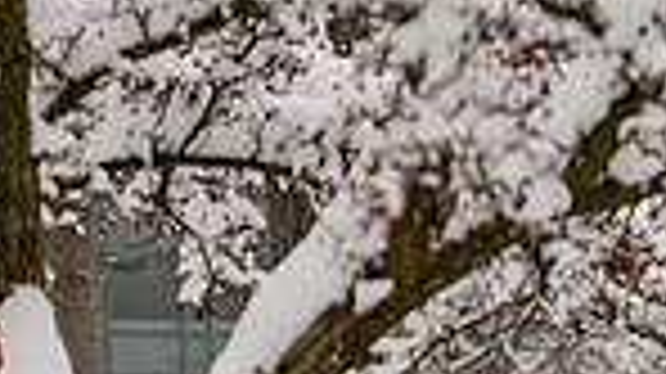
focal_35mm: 411
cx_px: 774
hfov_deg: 5.2
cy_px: 822
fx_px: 7253
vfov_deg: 2.9
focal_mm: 100
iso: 100
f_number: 3.5
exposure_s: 1/640
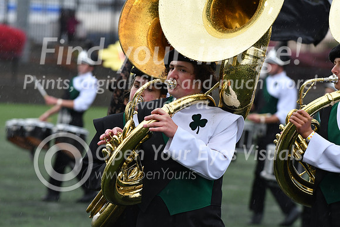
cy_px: 114
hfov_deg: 6.9
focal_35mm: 300
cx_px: 170
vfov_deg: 4.6
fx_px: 2834
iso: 640
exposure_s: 1/400
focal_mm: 200
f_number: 5
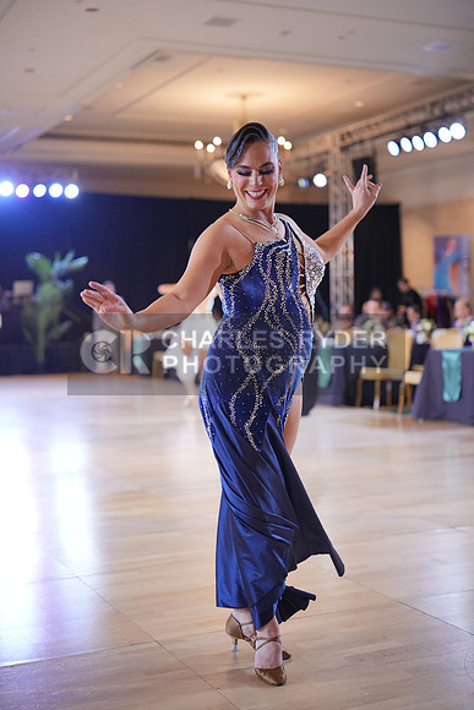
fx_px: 987
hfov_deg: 27.0
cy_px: 355
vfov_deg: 39.6
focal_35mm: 50
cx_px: 237
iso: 2000
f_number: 2
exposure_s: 1/500
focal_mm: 50
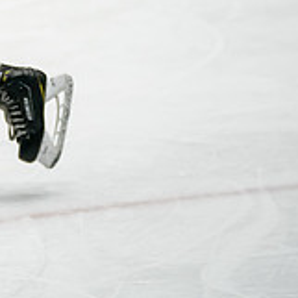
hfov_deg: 3.2
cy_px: -14
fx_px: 5250
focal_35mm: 539
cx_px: -233
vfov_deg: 3.2
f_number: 3.2
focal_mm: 176
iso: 3200
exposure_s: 1/1250
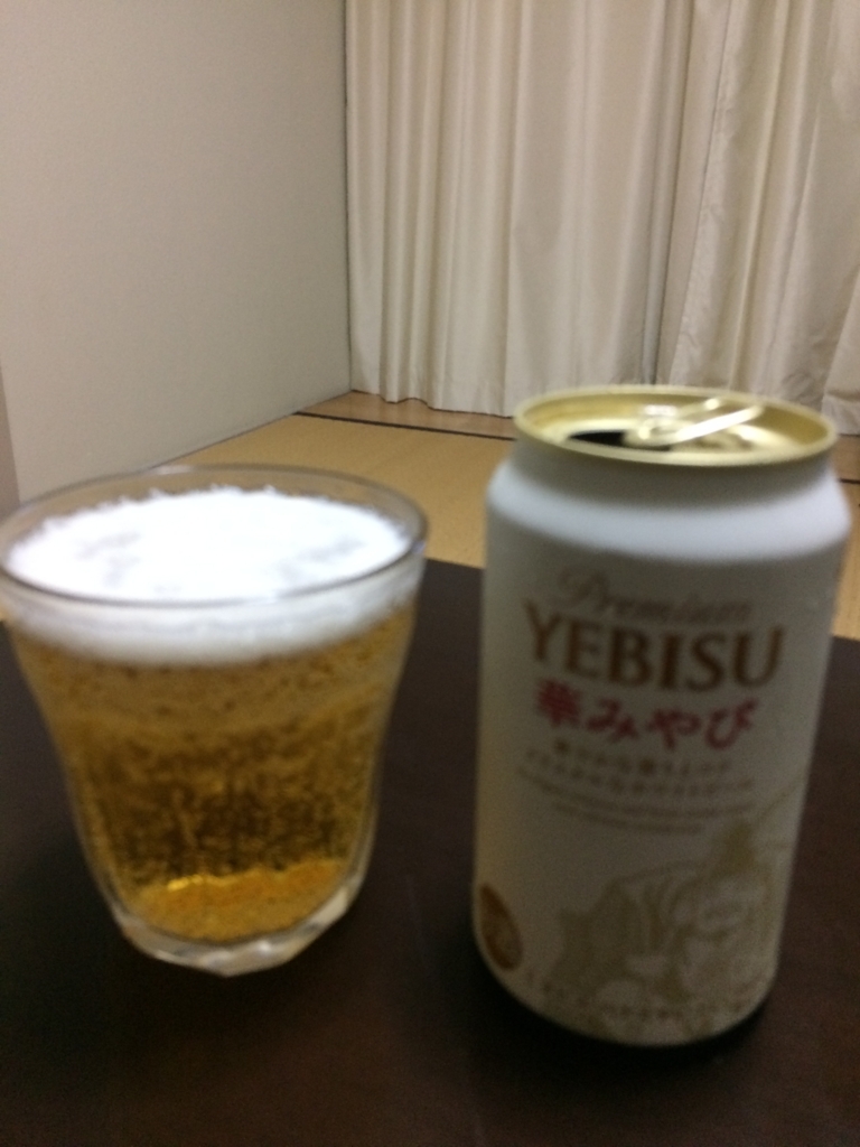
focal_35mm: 29
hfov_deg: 48.2
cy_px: 574
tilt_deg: -22.1
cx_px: 430
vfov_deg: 61.7
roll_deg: -0.1
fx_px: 961
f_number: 2.2
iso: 320
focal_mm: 4.15
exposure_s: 1/24
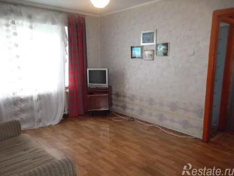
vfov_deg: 51.4
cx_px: 117
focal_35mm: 27
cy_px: 88
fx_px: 183
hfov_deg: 65.3
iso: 640
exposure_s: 1/45
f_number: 3.5
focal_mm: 4.9
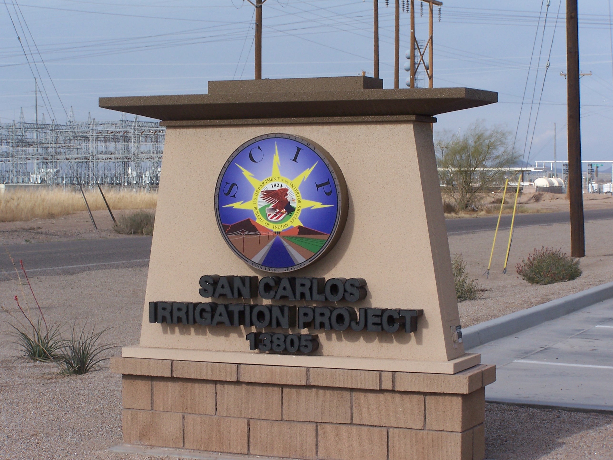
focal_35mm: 82
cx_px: 306
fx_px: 1452
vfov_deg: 18.0
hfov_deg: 23.8
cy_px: 230
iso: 80
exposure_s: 1/1000
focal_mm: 13.7
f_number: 4.5
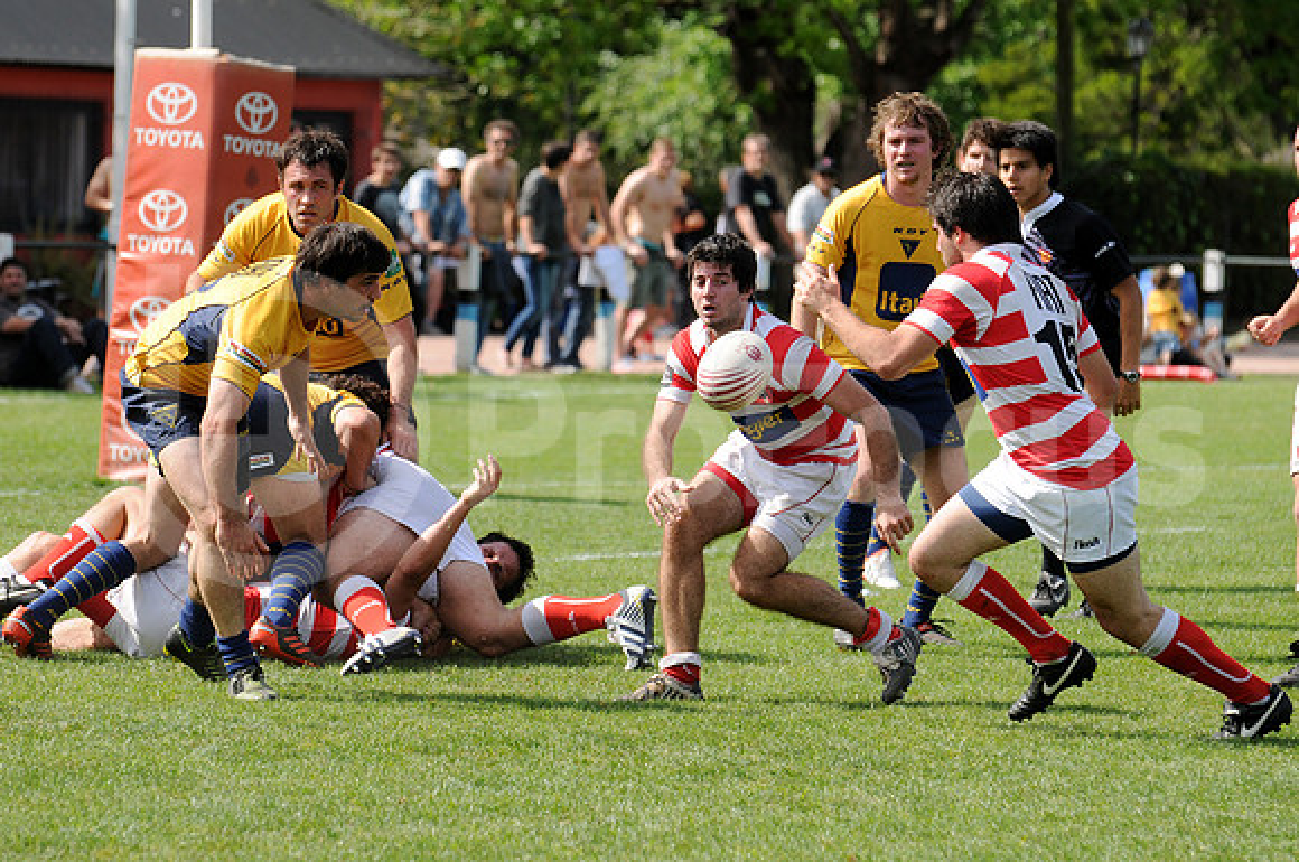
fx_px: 8918
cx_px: 650
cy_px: 431
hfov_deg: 8.3
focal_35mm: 248
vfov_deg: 5.5
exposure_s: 1/800
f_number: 5
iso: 250
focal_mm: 165
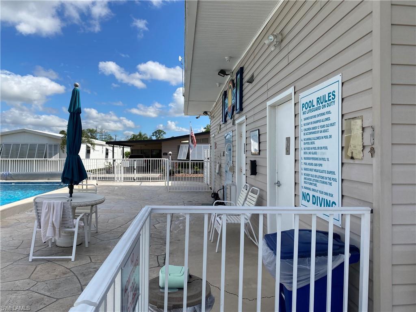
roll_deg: +0.3
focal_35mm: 26
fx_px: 312
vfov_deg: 53.1
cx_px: 208
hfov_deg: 67.3
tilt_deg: -0.4
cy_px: 156
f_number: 1.8
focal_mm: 4.25
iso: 32
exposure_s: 1/3610
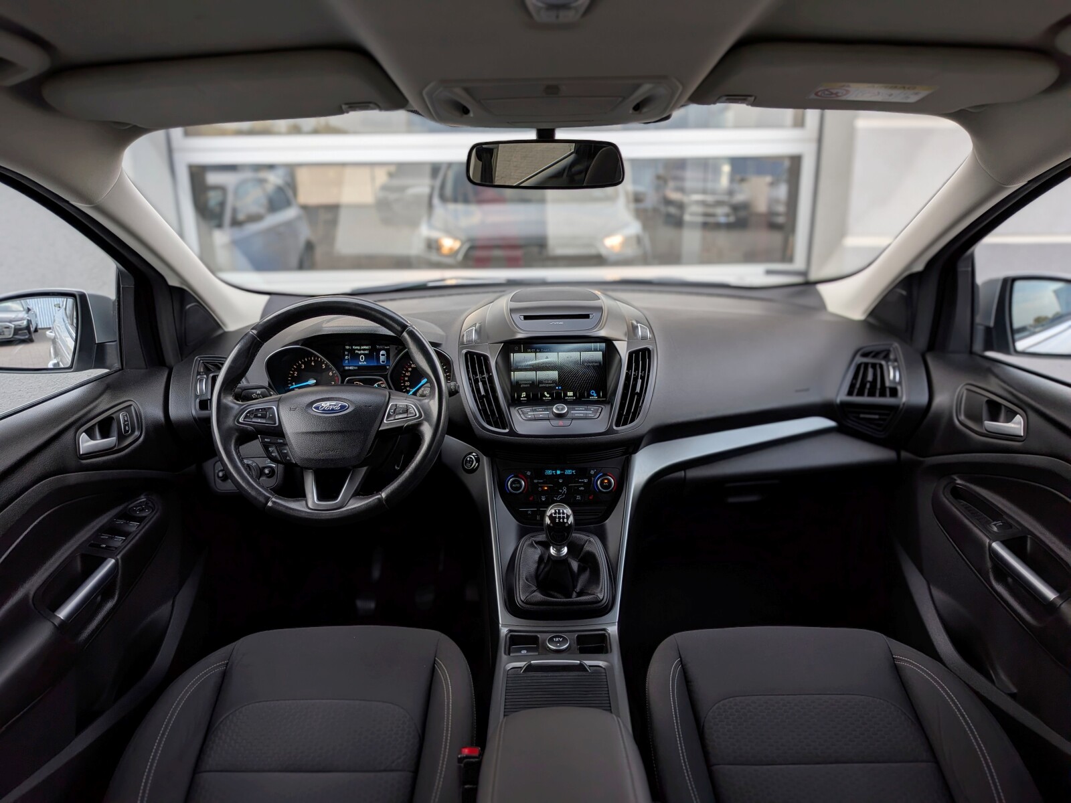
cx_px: 536
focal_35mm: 24
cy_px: 402
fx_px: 743
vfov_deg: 56.8
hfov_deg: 71.6
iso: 30
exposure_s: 1/132
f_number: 1.7
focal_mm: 4.53
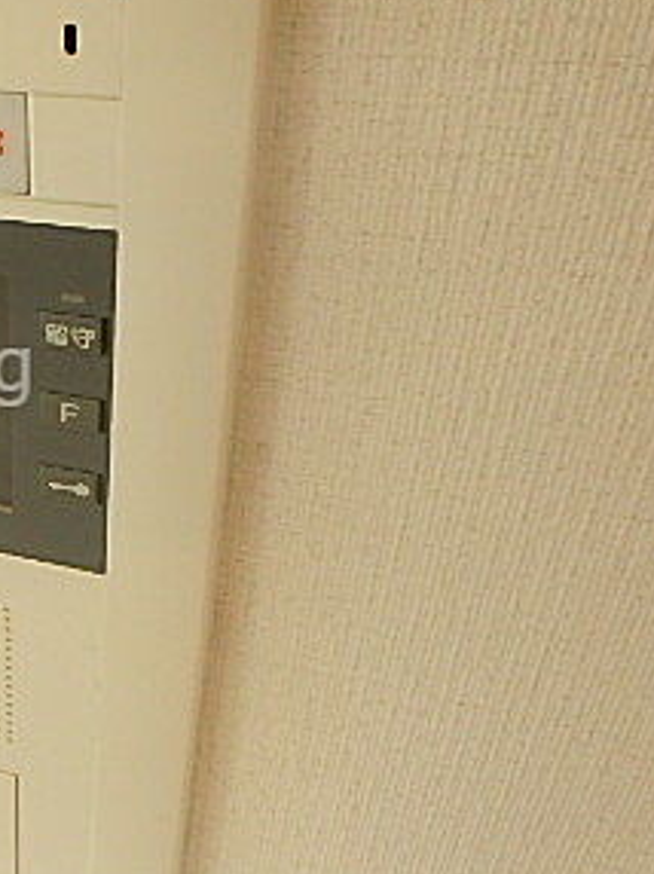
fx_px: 1186
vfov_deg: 40.4
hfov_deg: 26.8
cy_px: 370
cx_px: -162
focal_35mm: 47
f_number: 3.5
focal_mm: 3.7
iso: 200
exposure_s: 1/50
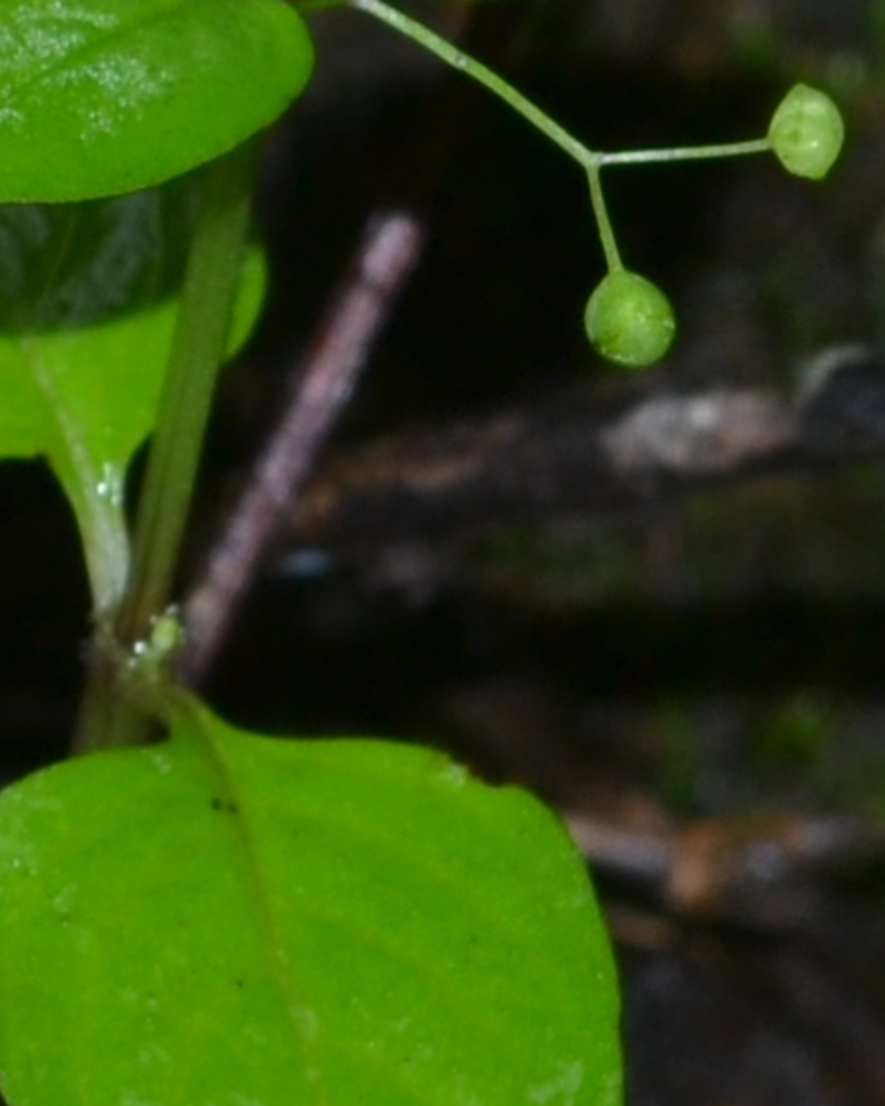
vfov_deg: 3.1
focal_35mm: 622
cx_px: -1147
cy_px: 295
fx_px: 20363
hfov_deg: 2.5
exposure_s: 1/60
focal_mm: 55
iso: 100
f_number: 8
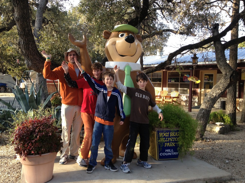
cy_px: 92
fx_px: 248
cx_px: 122
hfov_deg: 52.6
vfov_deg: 40.7
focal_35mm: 35
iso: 50
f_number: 2.4
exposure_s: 1/151
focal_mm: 4.28
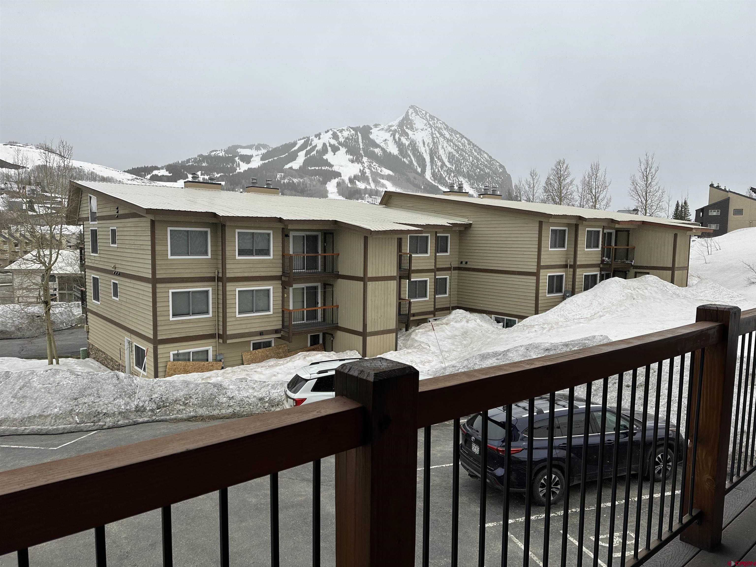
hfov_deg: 71.6
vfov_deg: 56.8
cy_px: 284
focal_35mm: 24
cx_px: 378
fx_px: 524
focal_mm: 6.86
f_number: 1.78
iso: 80
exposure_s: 1/4762
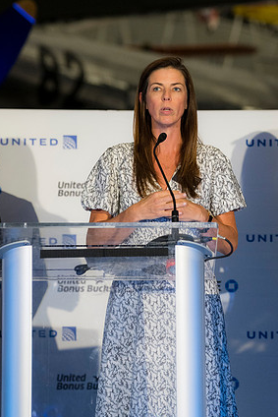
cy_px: 220
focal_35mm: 156
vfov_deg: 13.2
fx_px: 1805
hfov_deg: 8.8
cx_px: 135
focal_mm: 98
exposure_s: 1/200
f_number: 2.8
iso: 900
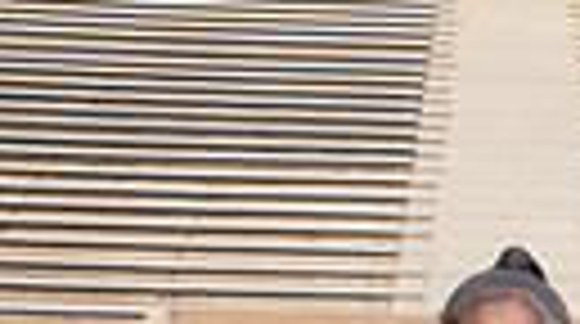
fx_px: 2702
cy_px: 868
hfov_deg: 12.2
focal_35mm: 176
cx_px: 522
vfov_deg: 6.4
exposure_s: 1/250
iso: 160
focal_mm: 48
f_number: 8
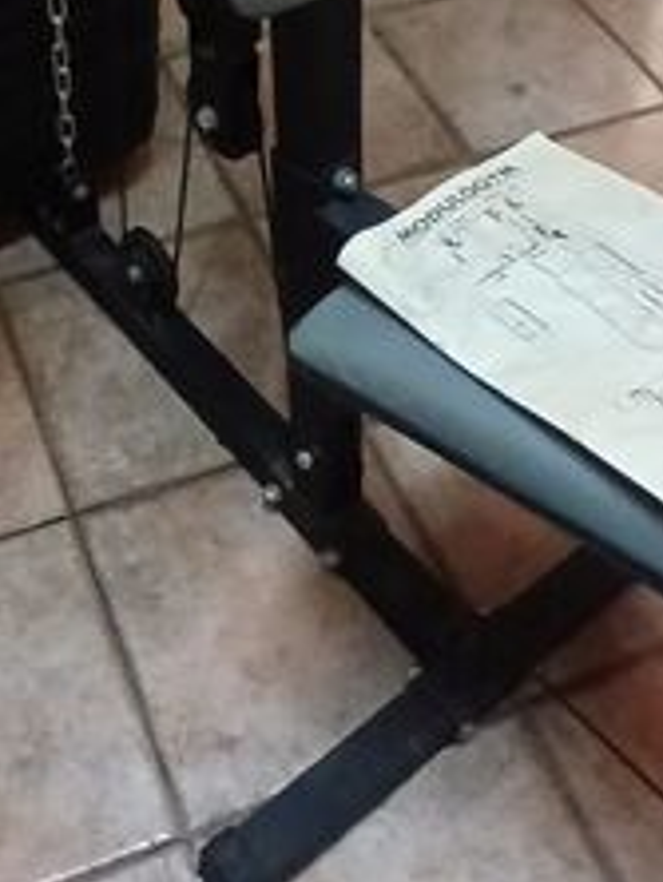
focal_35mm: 49
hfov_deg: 29.4
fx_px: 1249
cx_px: 187
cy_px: 191
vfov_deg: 37.6
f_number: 2.2
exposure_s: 1/20
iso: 640
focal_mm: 1.4
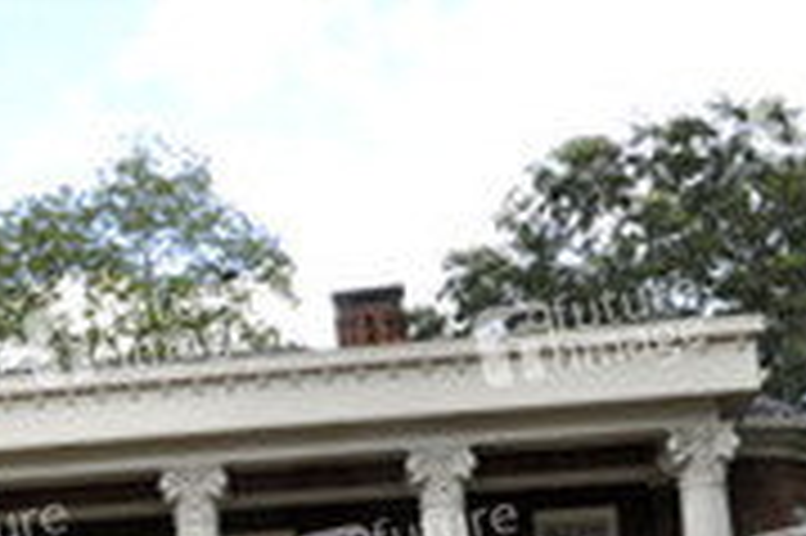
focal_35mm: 79
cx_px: 18
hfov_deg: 24.5
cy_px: 671
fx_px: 1773
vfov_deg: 16.4
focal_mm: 21
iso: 1000
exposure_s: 1/200
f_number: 18
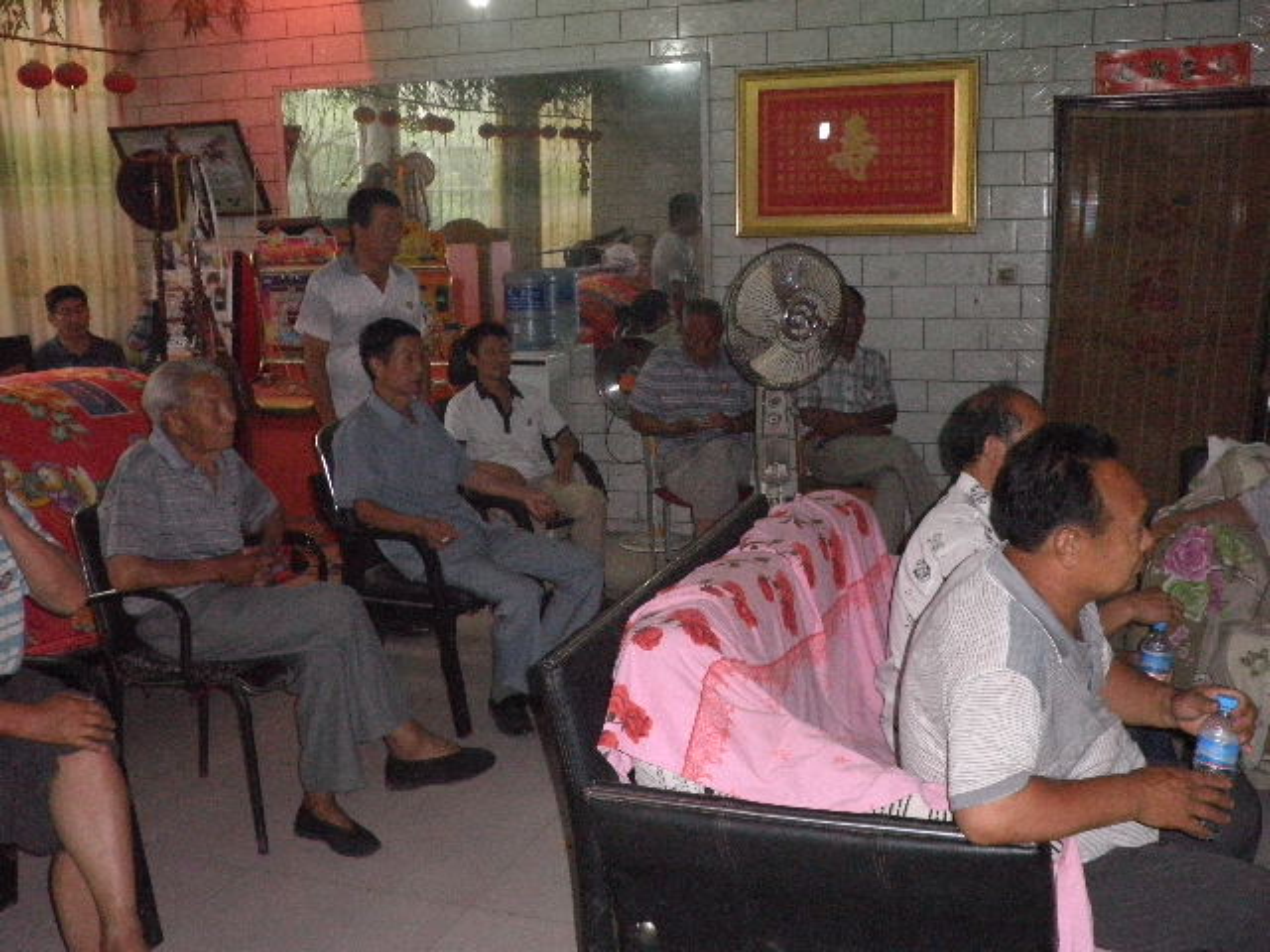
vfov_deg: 36.8
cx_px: 635
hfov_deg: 47.9
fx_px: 1431
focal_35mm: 39
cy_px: 476
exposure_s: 1/60
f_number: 4
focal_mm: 7
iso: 500
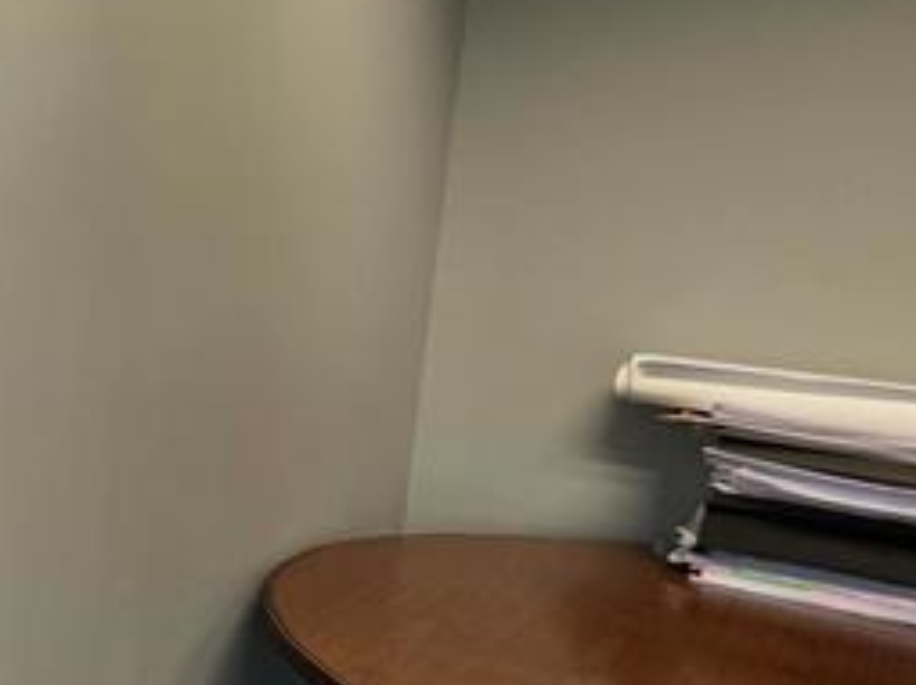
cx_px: -458
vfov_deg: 35.1
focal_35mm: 41
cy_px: 335
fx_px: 1084
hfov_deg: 28.8
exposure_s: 1/100
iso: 200
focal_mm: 2.2
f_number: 1.9
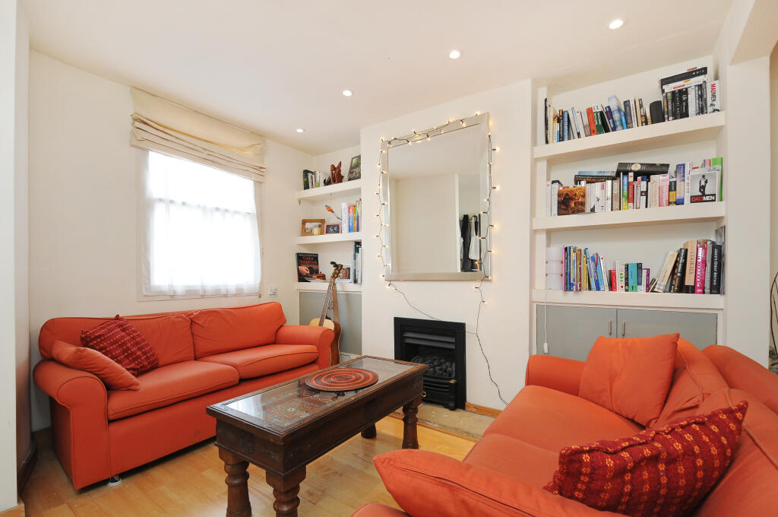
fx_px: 324
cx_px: 389
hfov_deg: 100.5
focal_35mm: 15
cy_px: 258
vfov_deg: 77.2
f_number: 7.1
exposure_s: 1/20
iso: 400
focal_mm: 10
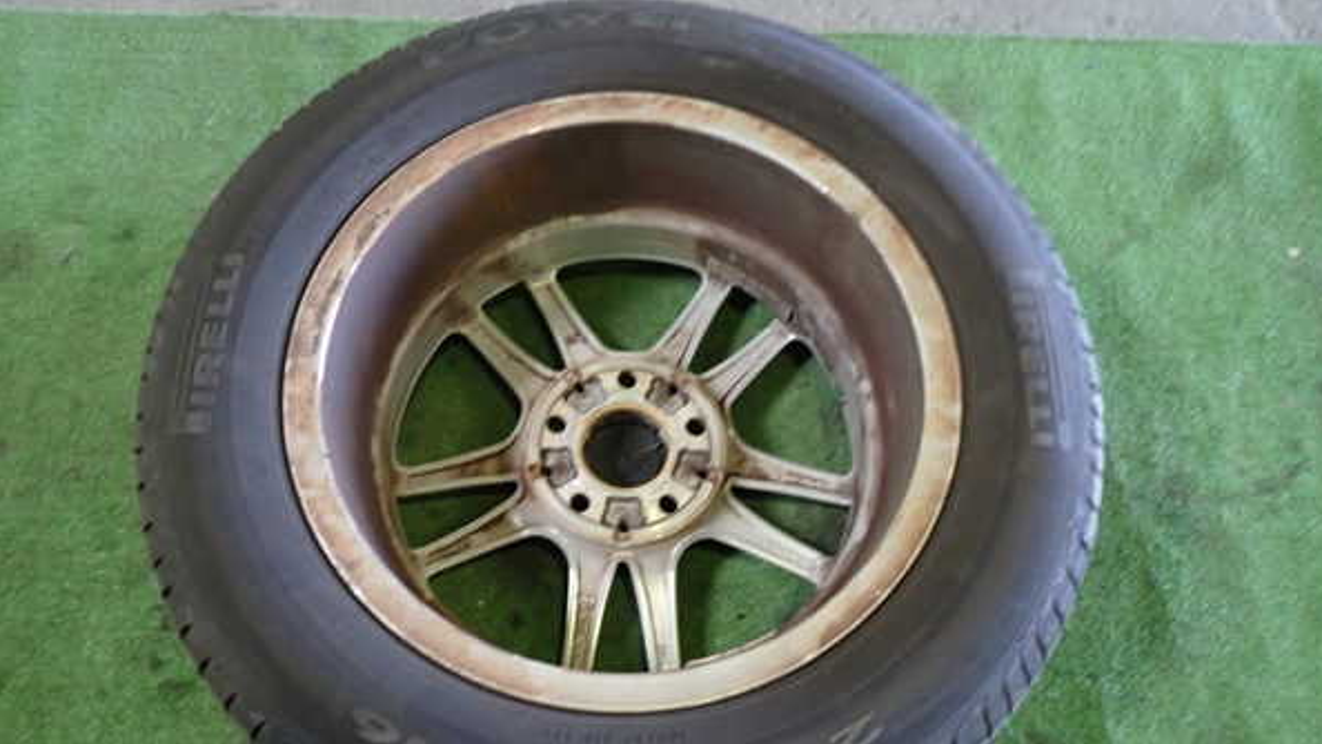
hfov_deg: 59.5
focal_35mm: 33
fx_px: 1157
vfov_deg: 35.5
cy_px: 446
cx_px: 665
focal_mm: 5.4
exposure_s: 1/30
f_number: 2.3
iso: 400
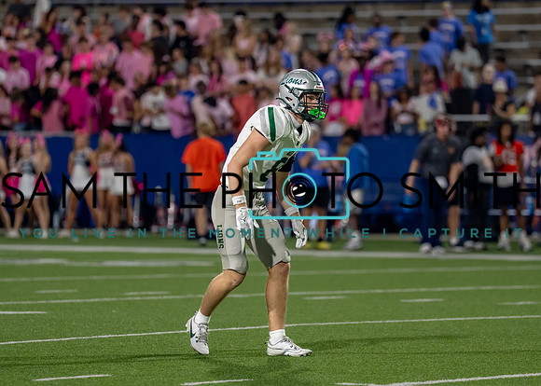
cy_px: 211
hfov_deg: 6.3
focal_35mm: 319
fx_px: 4904
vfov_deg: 4.5
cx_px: 295
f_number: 2.8
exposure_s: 1/1250
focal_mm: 191
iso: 2000
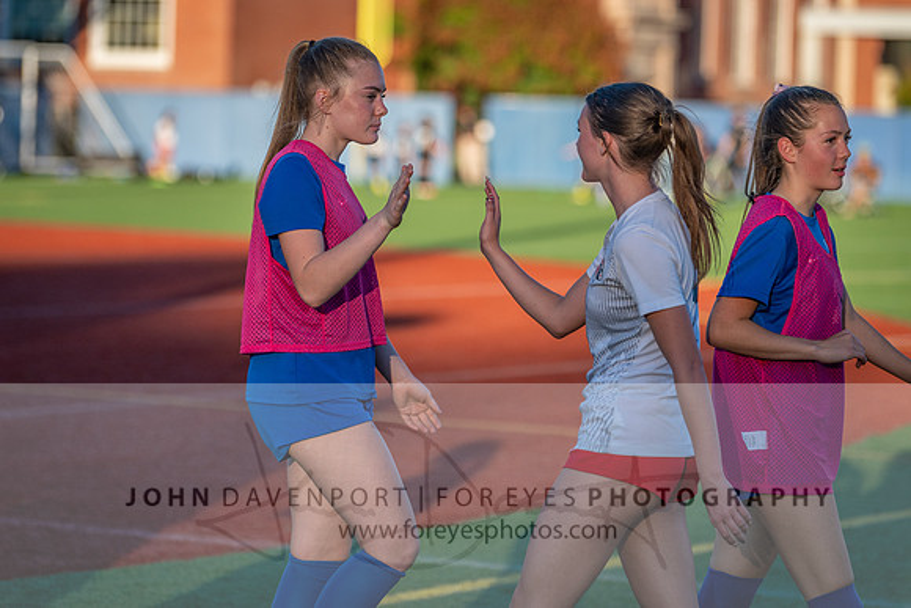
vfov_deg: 7.8
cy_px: 224
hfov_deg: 11.6
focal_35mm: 177
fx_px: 4477
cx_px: 403
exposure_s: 1/2500
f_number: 2.8
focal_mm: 140
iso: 360
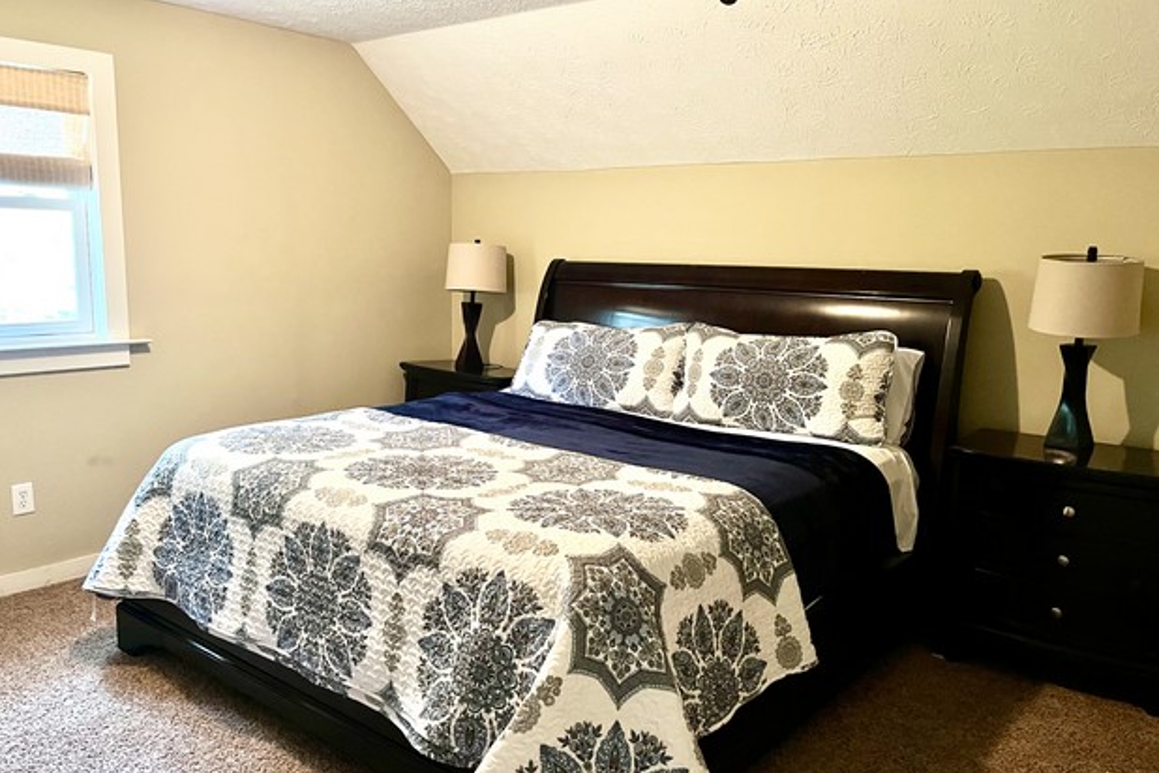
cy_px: 388
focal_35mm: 28
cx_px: 570
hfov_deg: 65.5
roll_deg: -0.8
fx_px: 901
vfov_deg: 46.4
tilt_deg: -9.0
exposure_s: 1/30
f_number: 1.6
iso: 500
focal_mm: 5.1
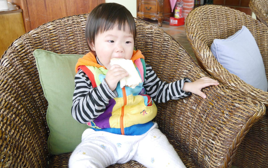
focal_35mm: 34
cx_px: 134
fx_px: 248
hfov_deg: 56.7
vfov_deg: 37.3
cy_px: 78
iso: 500
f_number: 4
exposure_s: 1/60
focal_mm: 16
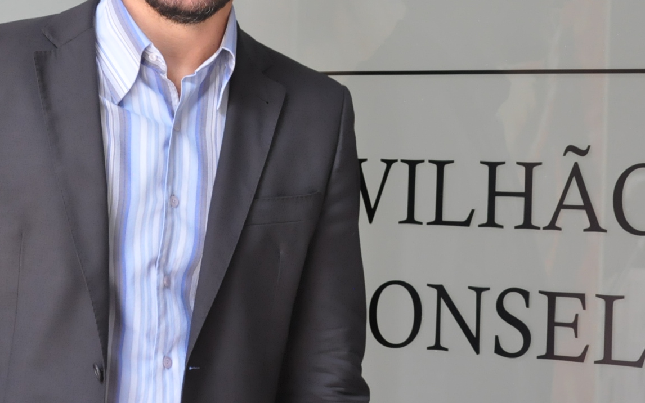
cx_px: 386
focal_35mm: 120
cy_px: 45
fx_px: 2109
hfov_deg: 17.4
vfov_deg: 10.9
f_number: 7.1
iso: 1600
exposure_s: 1/200
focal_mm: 42
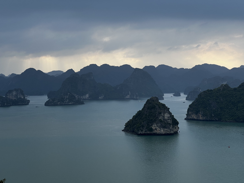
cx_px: 122
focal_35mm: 77
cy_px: 92
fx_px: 543
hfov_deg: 25.3
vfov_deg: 19.1
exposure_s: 1/164
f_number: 2.8
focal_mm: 9
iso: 32
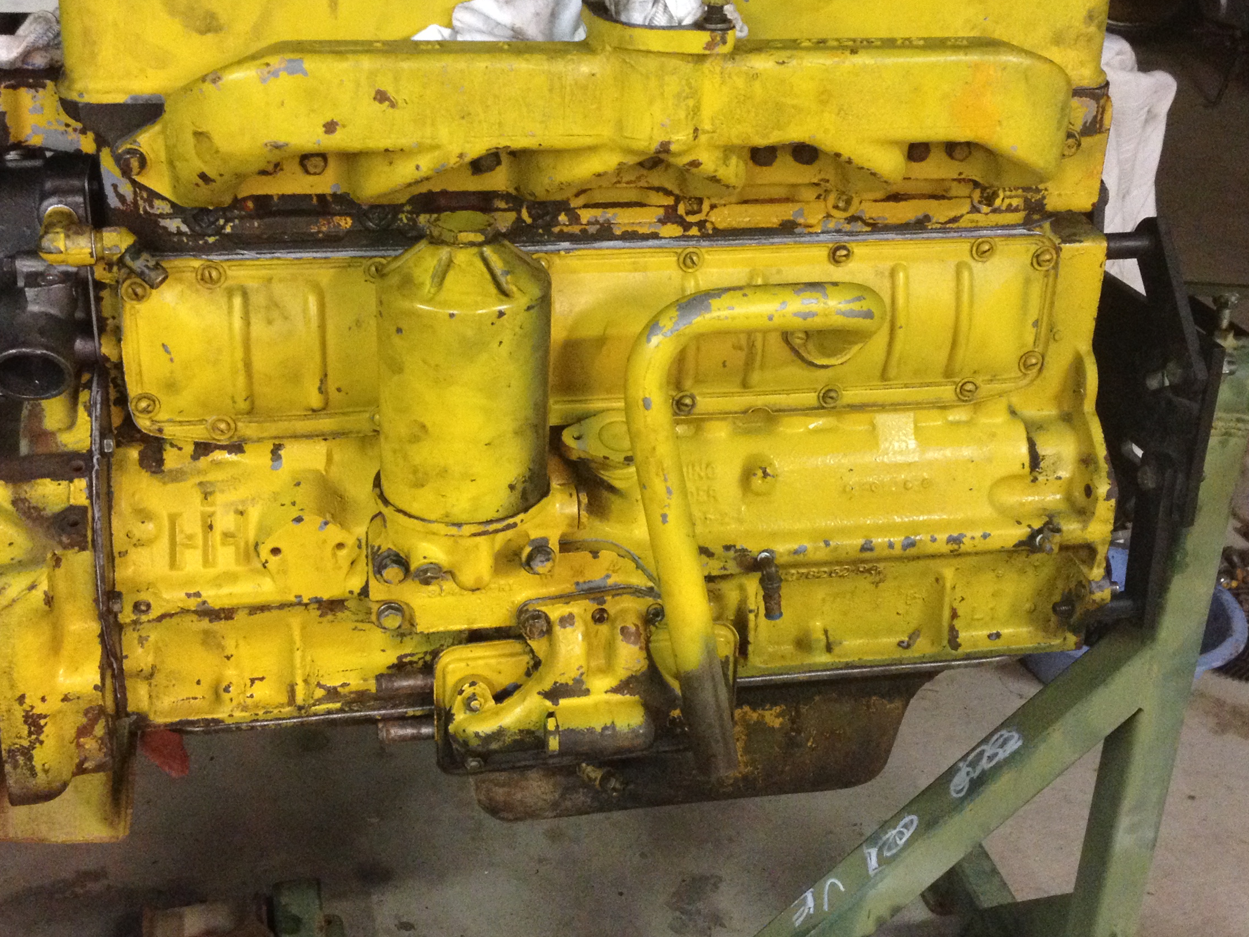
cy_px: 380
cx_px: 638
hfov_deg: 37.5
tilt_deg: -27.9
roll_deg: -3.4
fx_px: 1840
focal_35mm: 51
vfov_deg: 28.5
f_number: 2.4
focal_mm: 4.28
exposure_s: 1/20
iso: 320
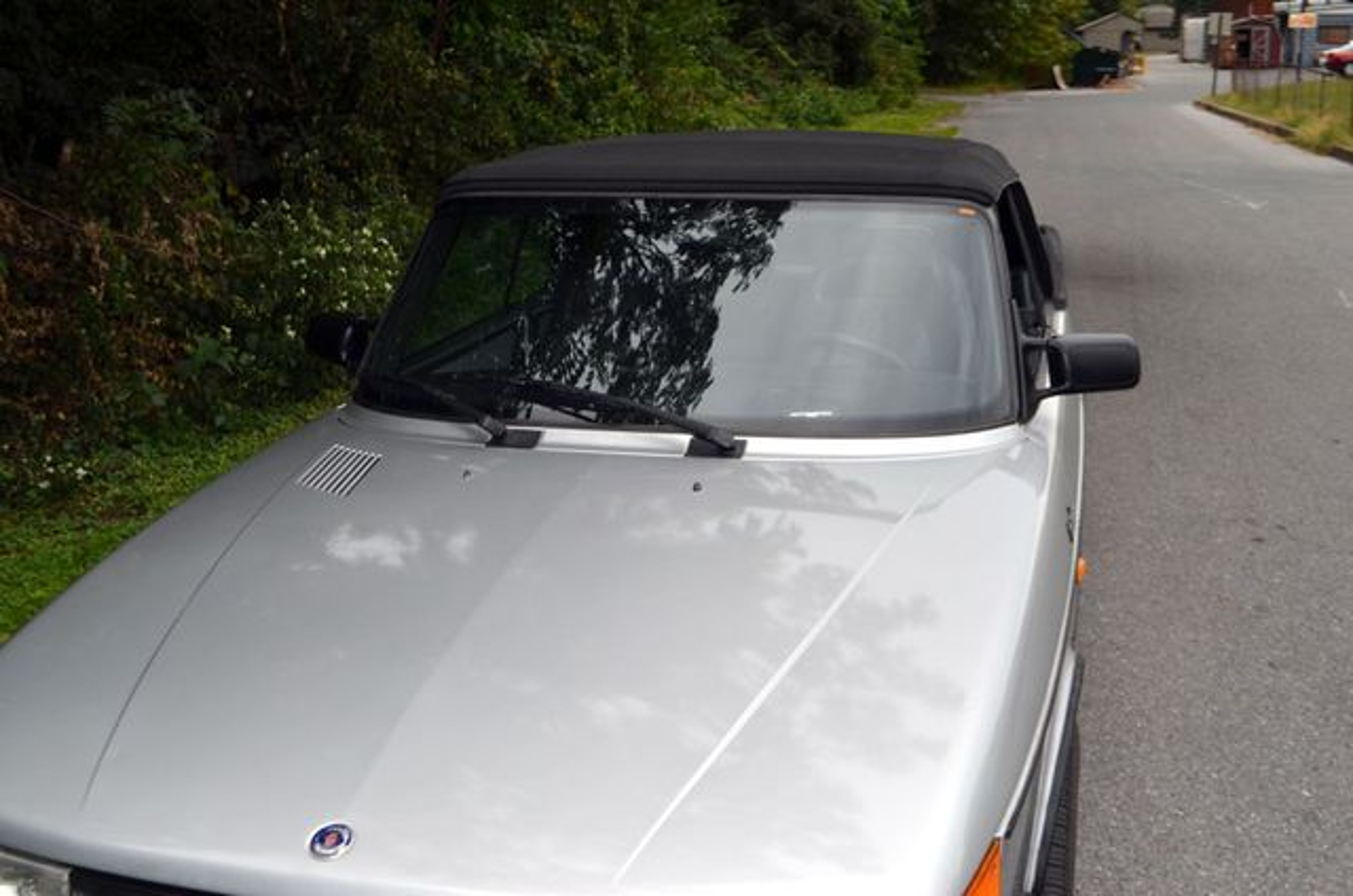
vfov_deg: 34.1
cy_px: 448
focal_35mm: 39
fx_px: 1463
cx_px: 676
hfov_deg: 49.6
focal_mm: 26
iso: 100
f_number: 6.3
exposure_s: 1/200
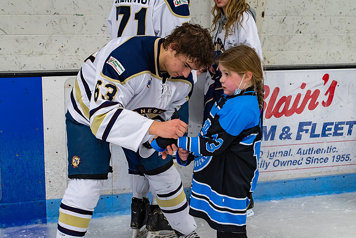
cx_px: 183
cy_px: 119
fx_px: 589
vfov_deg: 22.8
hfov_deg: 33.6
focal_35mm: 60
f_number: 4.5
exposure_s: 1/250
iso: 400
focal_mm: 36
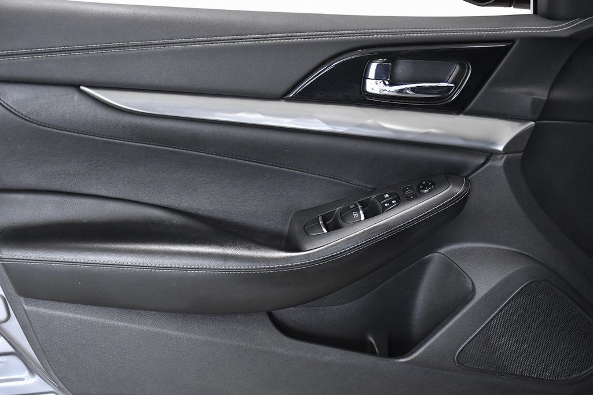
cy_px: 198
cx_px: 296
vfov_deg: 26.5
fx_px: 840
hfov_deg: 38.9
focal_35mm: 51
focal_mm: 34
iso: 2500
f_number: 4.2
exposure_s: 1/400
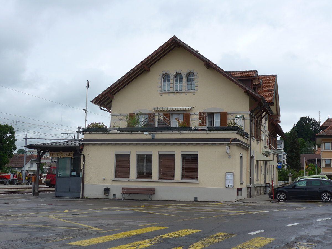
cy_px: 124
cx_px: 166
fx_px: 470
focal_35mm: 49
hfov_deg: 38.9
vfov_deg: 29.7
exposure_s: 1/1600
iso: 80
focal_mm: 10.1
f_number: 3.2
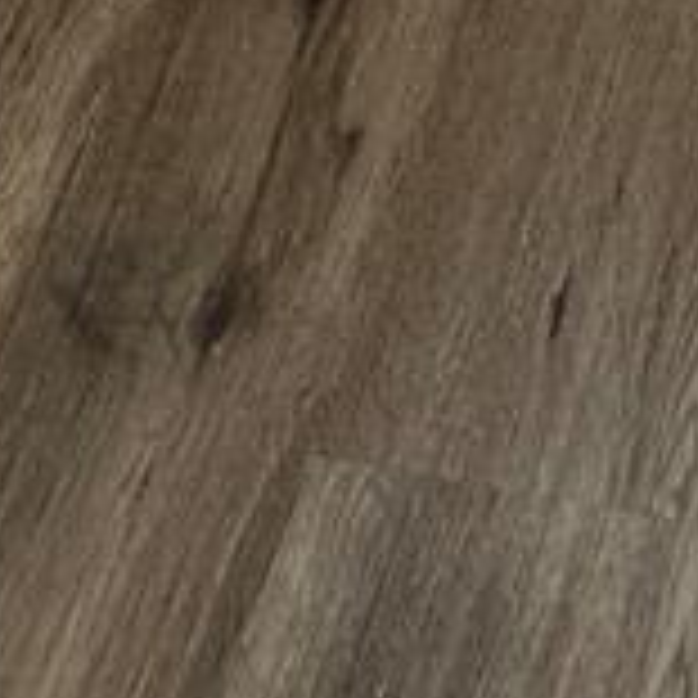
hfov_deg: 8.3
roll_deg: +1.1
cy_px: -2472
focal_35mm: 210
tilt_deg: -6.6
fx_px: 4791
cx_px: 437
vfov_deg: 6.2
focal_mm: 6.86
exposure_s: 1/60
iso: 125
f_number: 1.78
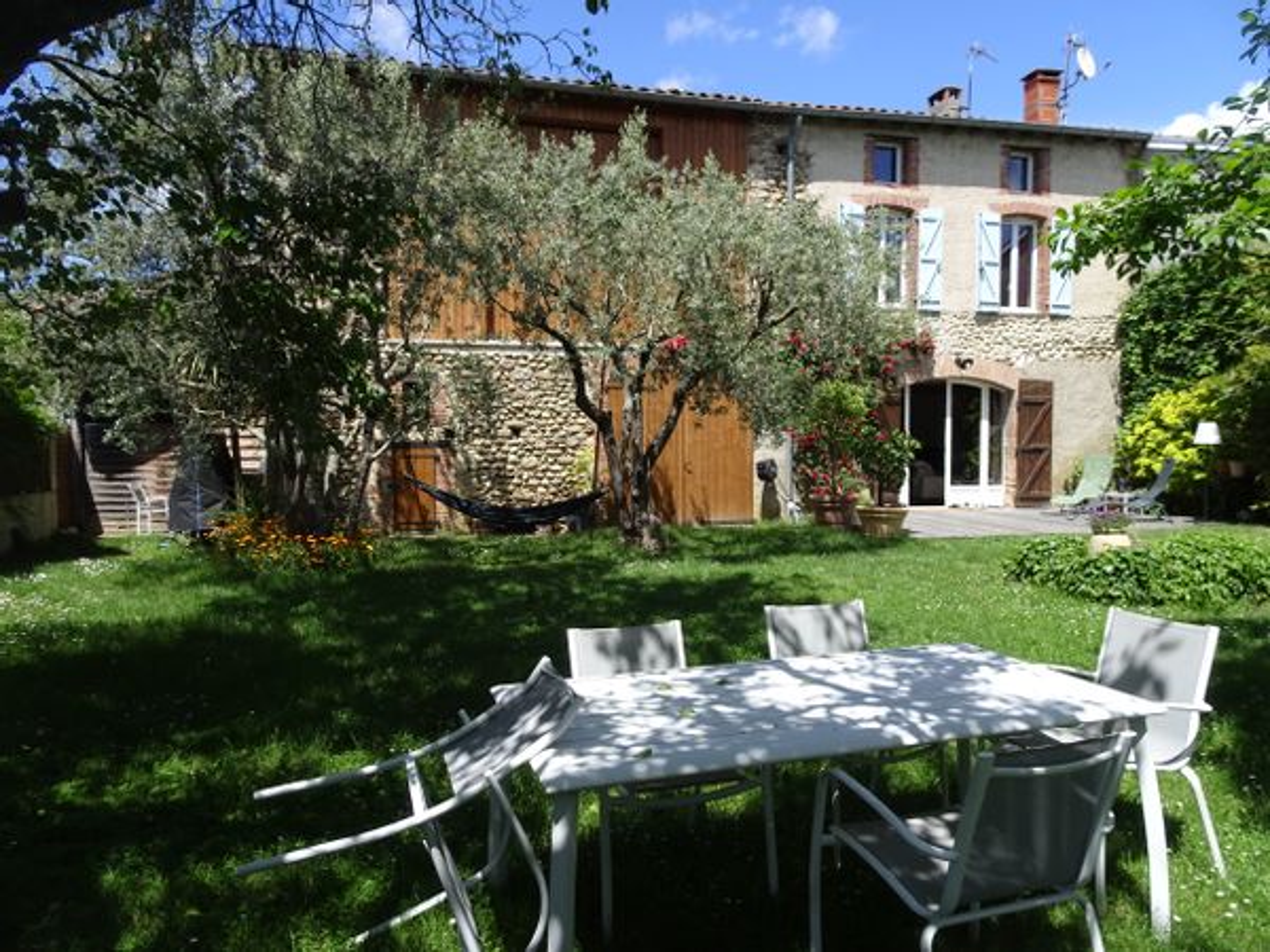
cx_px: 635
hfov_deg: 71.6
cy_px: 476
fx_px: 881
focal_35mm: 24
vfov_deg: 56.8
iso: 80
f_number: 3.5
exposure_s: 1/640
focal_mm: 4.1
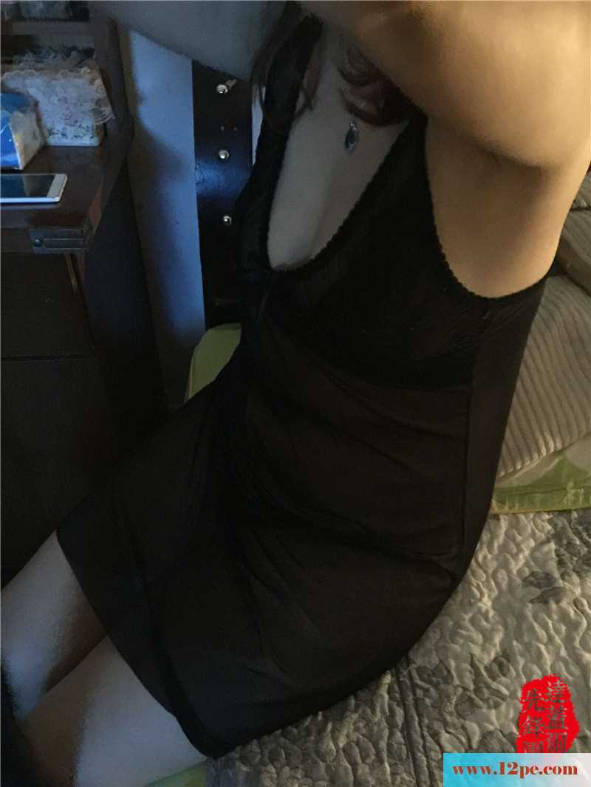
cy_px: 394
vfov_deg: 61.6
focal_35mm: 29
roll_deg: -0.7
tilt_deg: -38.5
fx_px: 660
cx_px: 296
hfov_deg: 48.2
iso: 400
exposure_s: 1/4
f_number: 2.2
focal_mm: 4.15
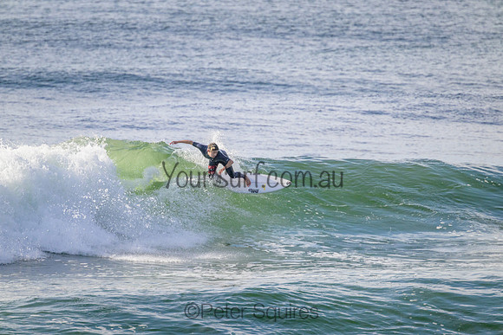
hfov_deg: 2.6
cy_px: 168
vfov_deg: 1.7
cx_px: 252
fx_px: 11180
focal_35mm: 800
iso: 1100
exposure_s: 1/2000
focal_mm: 800
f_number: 11
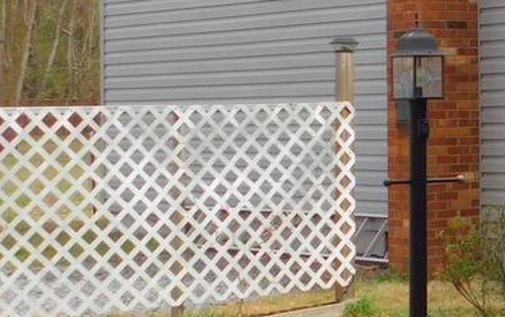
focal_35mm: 122
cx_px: 788
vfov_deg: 10.7
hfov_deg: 15.6
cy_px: 11
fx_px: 1680
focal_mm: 5.3
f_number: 3.2
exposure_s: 1/640
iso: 125
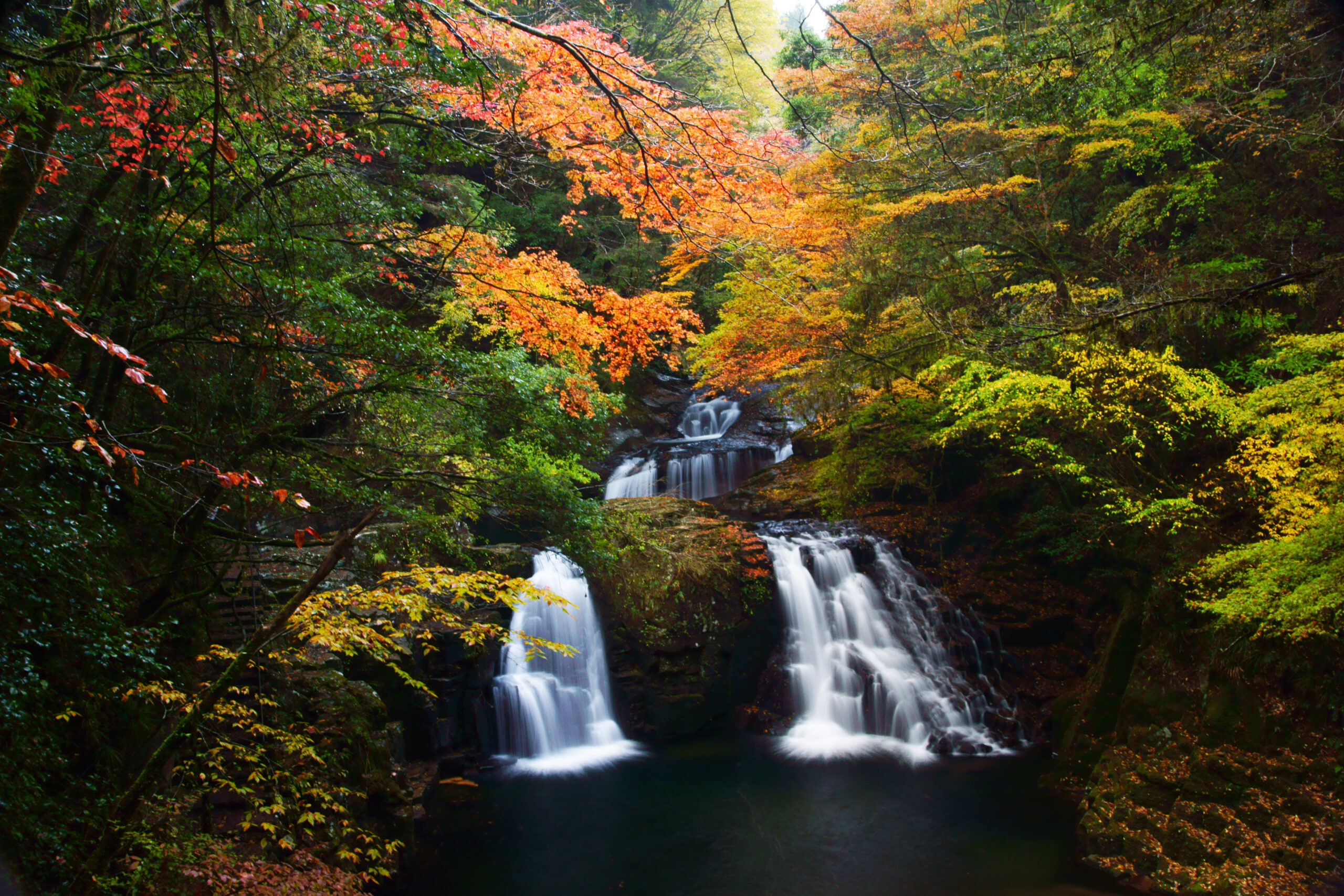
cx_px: 672
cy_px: 448
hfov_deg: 57.2
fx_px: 1232
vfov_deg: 40.0
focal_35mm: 33
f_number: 10
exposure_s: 2
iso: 100
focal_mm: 22
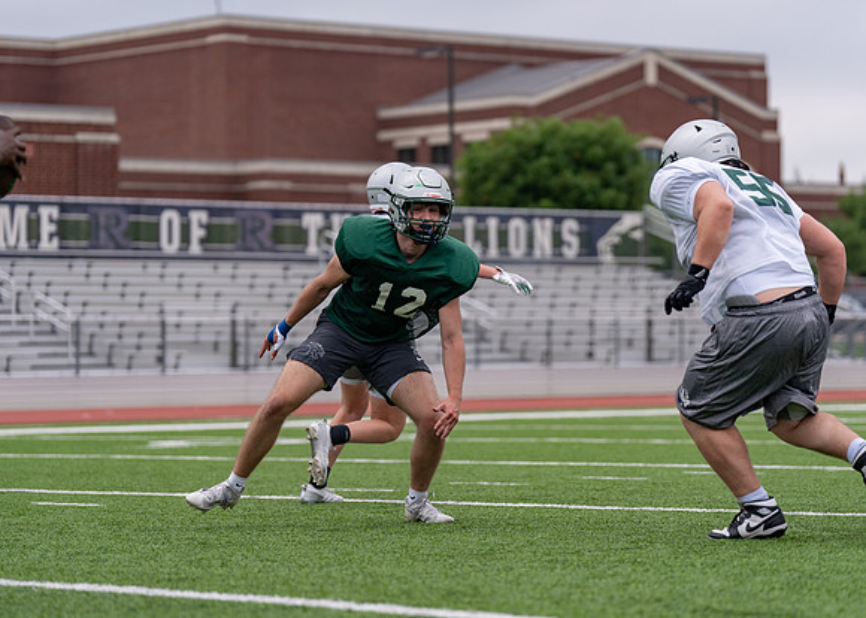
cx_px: 461
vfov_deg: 11.2
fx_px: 3144
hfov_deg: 15.7
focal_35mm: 128
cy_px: 311
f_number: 2.8
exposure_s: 1/2500
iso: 160
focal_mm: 118
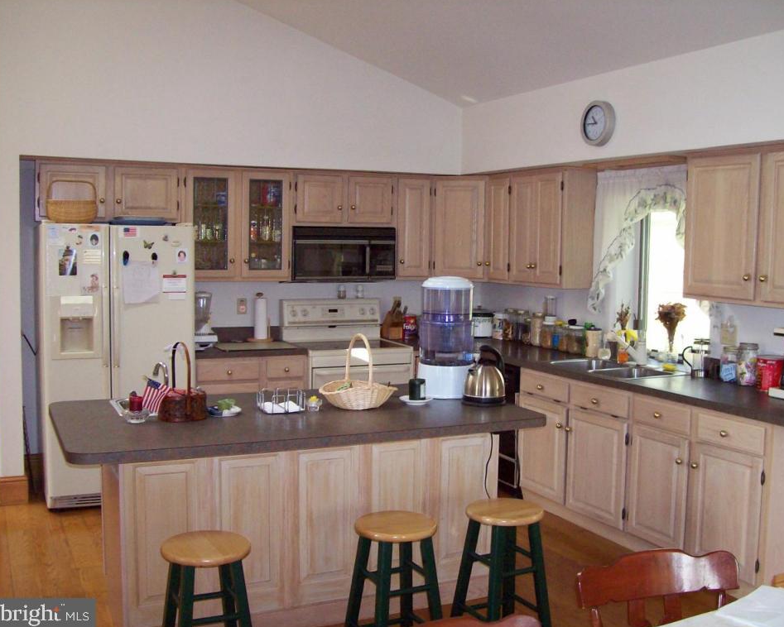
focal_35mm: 38
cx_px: 417
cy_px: 314
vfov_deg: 39.2
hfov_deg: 47.9
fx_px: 882
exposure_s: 1/64
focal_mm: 6
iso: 140
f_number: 2.7
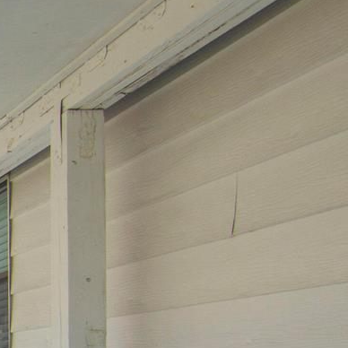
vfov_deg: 27.7
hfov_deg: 18.5
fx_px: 657
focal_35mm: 58
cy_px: 358
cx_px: -355
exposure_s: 1/400
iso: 320
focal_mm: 11
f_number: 10
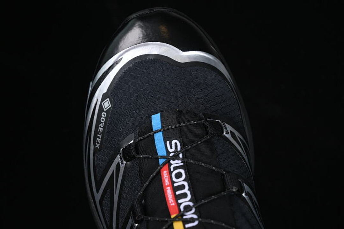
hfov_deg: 27.0
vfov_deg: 18.2
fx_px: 717
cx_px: 172
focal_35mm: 75
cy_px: 114
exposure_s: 1/50
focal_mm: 50
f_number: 6.3
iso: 160
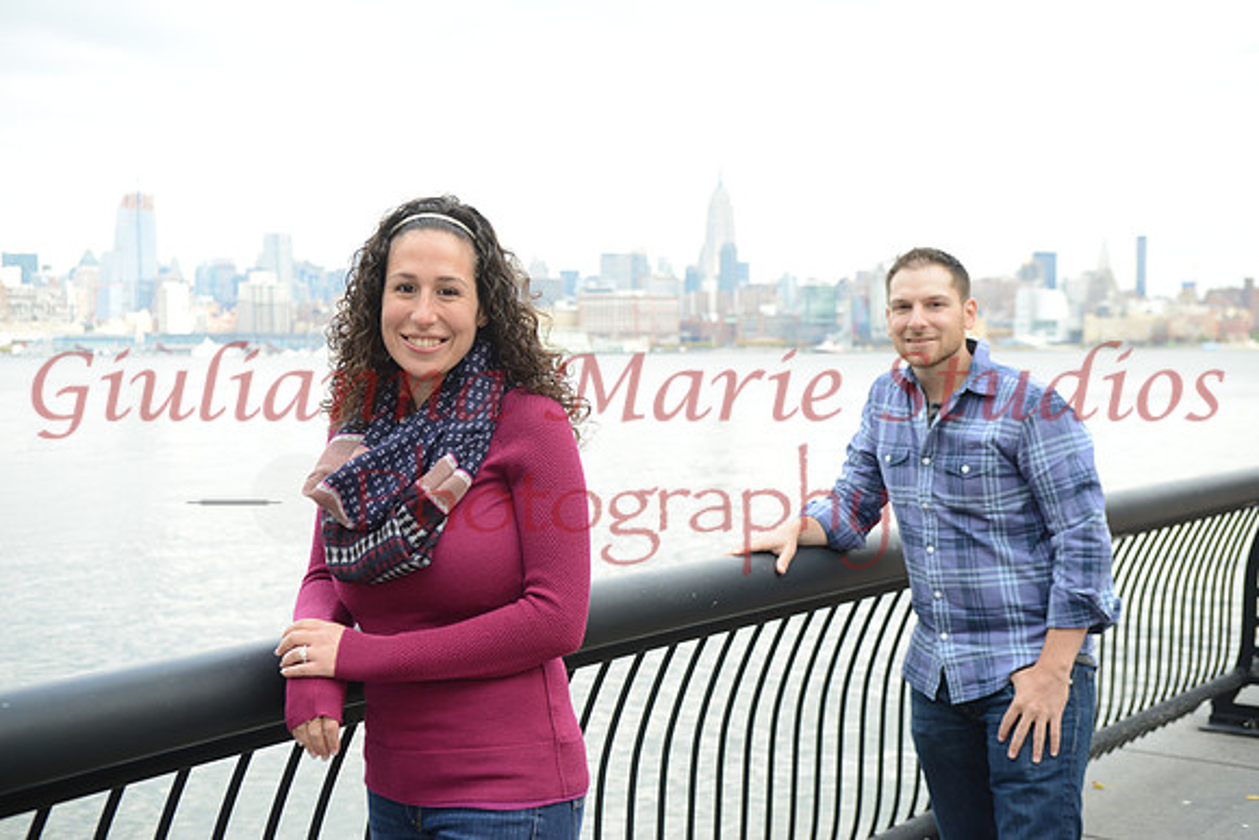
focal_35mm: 50
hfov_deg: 39.6
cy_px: 420
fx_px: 1749
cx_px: 630
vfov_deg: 27.0
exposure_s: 1/250
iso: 400
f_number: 5.6
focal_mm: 50
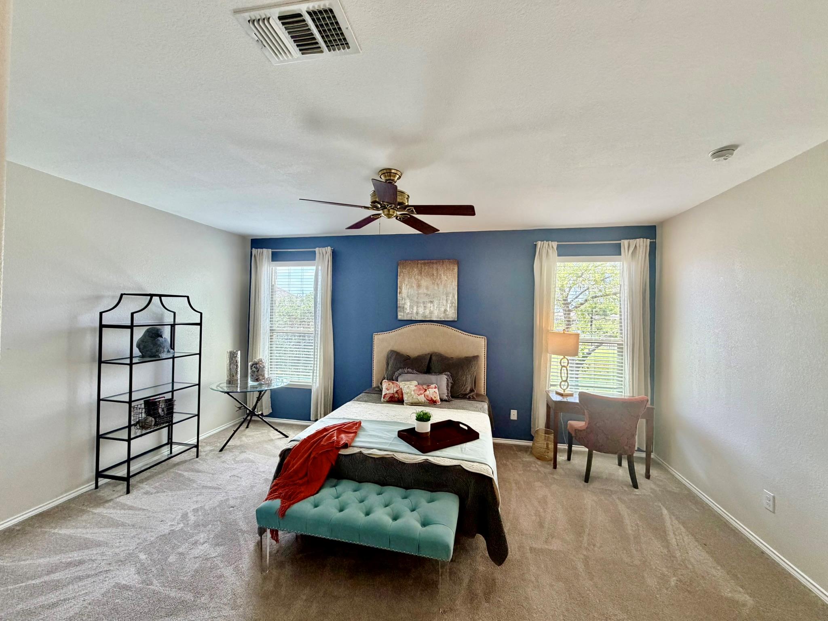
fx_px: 335
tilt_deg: +1.6
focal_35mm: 14
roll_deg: -0.8
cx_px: 414
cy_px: 310
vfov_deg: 85.7
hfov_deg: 102.1
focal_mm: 2.22
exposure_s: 1/120
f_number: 2.2
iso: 160
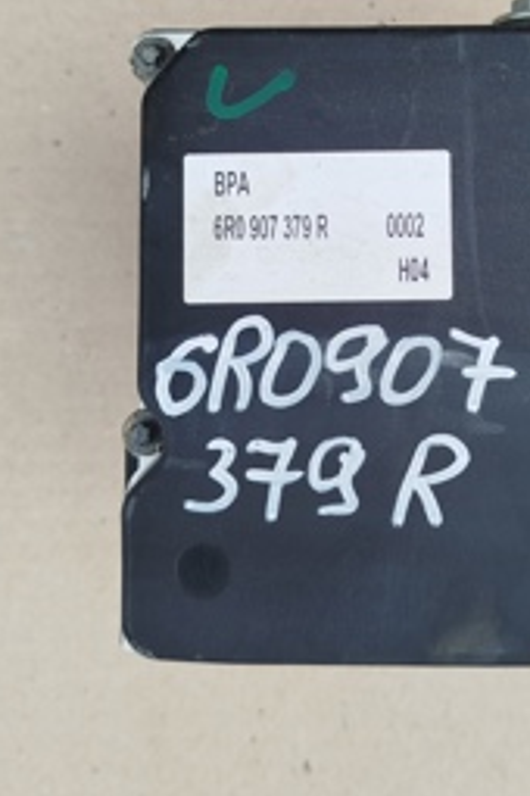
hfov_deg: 28.3
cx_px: 394
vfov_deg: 41.1
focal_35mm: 47
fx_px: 1038
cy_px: 234
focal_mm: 5.31
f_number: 1.7
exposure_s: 1/200
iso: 50
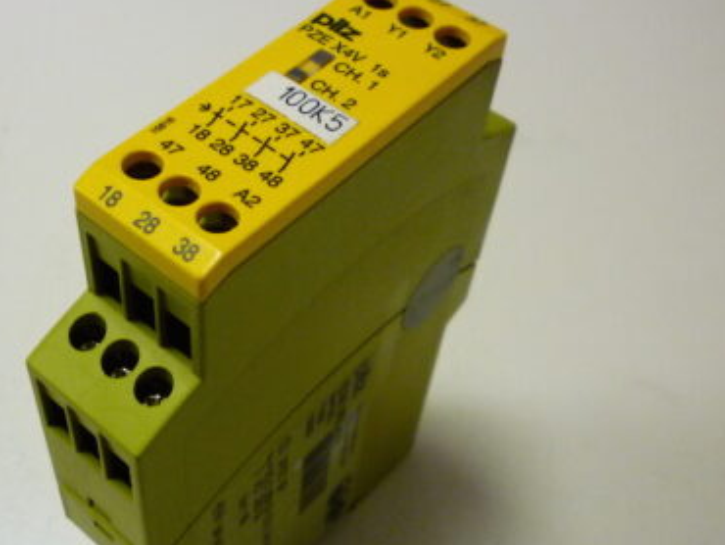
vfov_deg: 30.8
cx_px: 257
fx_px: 985
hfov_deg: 40.0
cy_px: 329
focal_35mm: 47
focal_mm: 5.2
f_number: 3.3
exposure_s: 1/30
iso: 400
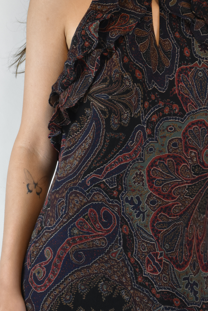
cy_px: 110
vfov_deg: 16.9
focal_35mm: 121
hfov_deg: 11.3
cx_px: 121
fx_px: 1046
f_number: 16
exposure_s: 1/20
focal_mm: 55
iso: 1600
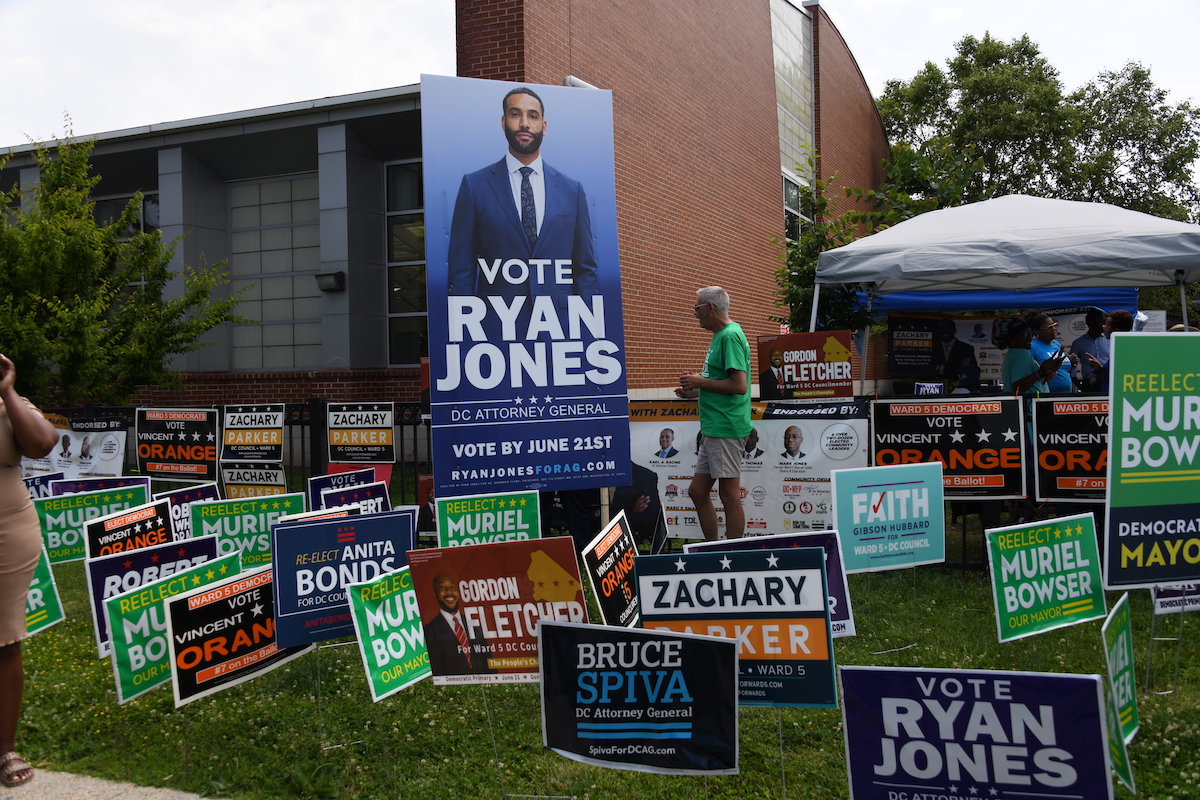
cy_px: 400
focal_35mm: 32
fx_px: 1067
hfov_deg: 58.7
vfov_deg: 41.1
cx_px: 600
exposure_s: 1/1250
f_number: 6.3
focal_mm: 32
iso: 400
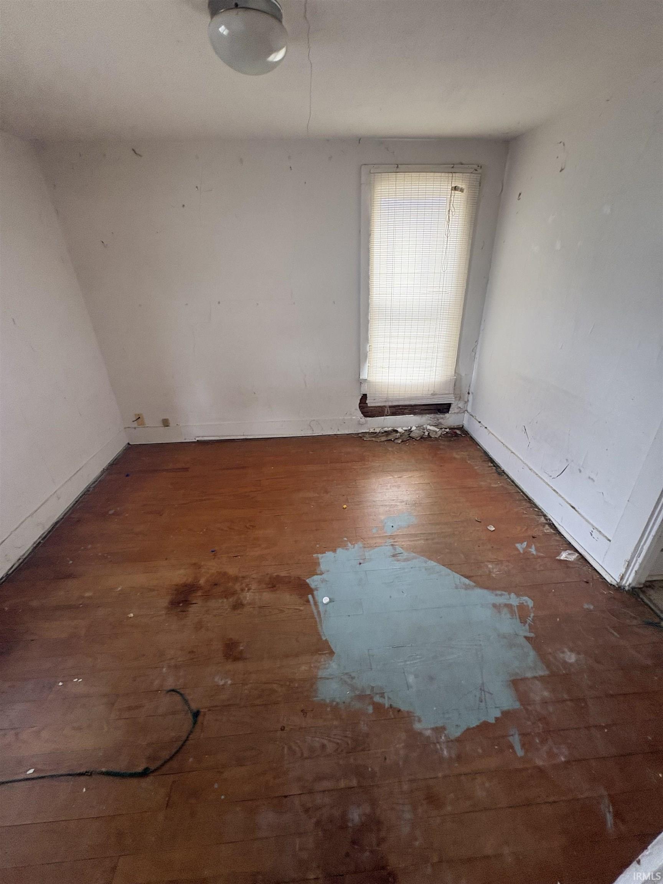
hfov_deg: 85.7
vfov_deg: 102.1
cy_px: 442
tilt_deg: -26.0
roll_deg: +1.3
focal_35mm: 14
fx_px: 358
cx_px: 332
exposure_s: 1/76
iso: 250
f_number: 2.2
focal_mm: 2.22
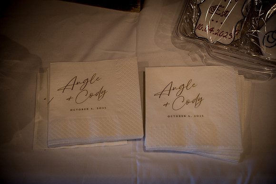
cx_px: 138
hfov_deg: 27.0
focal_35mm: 75
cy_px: 92
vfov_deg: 18.2
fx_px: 575
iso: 1000
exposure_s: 1/125
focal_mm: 75
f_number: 4
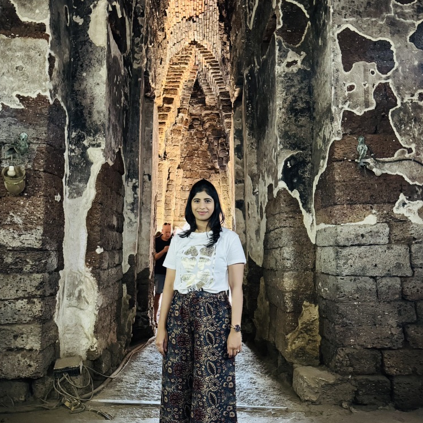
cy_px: 232
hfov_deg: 55.6
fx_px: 401
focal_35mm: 29
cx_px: 208
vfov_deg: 55.5
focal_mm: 6.76
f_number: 1.78
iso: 1000
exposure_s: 1/34
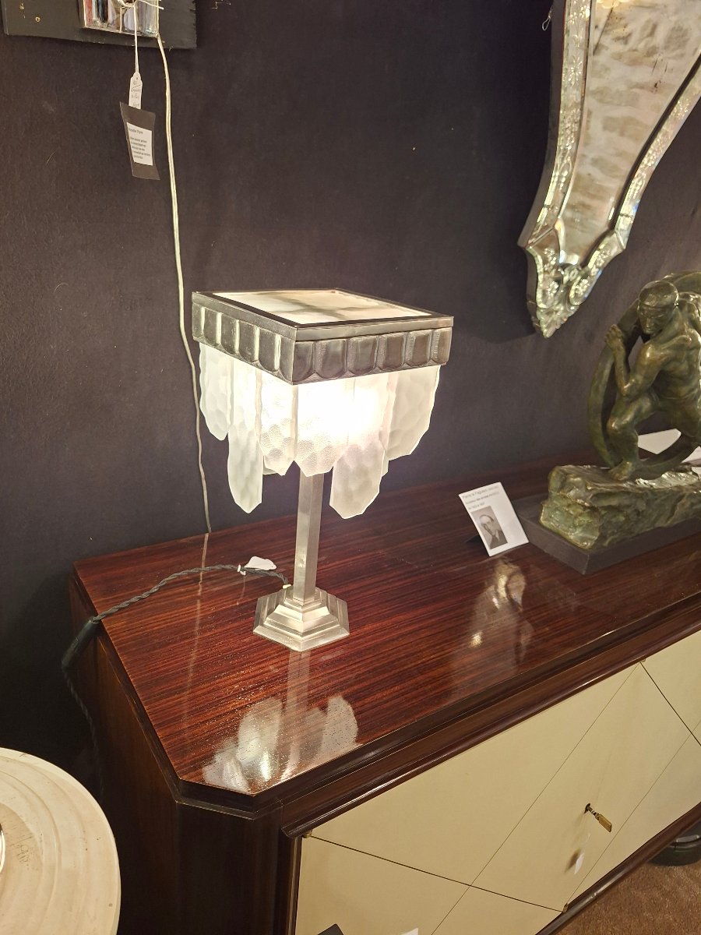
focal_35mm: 23
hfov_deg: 58.9
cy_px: 468
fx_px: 621
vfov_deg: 73.9
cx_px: 350
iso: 250
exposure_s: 1/120
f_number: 1.8
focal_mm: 5.54
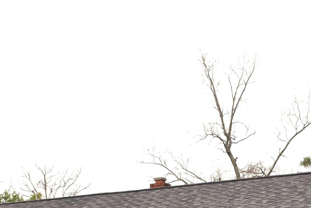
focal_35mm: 87
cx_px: 210
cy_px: 244
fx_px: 751
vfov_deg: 15.2
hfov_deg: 23.3
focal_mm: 24
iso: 100
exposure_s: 1/200
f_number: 6.3
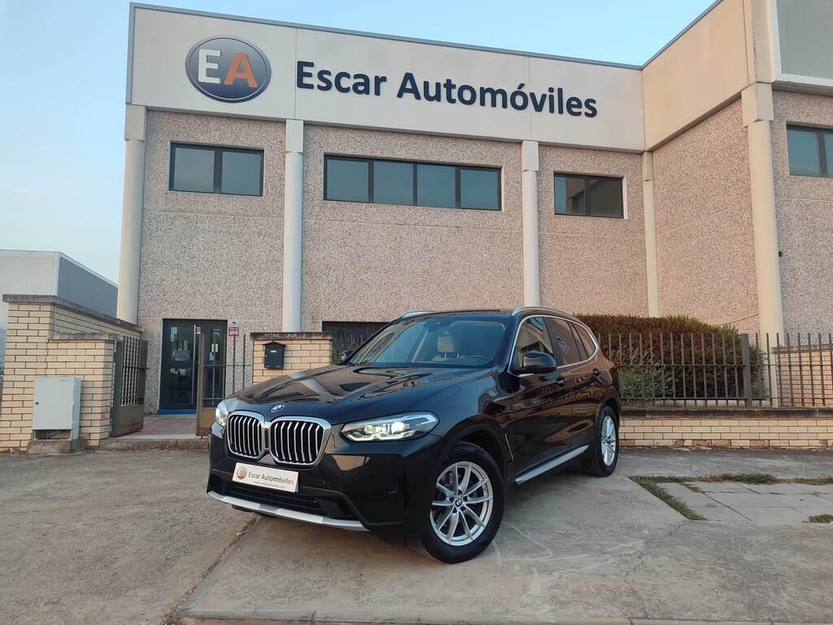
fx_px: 602
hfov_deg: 69.4
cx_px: 416
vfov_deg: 54.9
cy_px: 312
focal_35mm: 25
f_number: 1.89
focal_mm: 5.95
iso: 158
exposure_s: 1/100
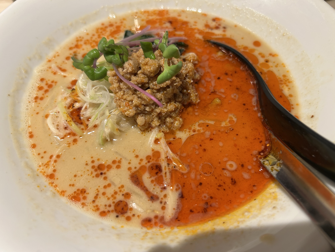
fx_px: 252
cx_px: 168
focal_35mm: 26
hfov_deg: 67.3
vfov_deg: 53.1
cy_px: 126
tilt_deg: -56.6
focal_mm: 5.7
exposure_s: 1/121
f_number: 1.5
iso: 80
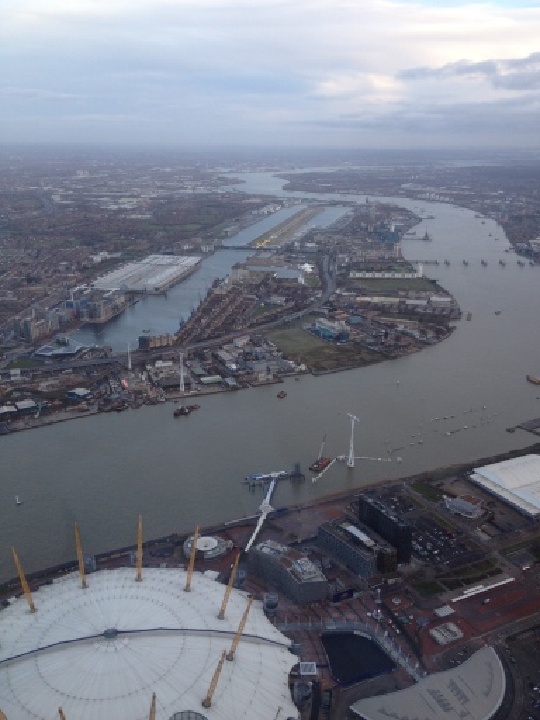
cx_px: 270
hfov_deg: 40.7
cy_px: 360
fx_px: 728
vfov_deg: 52.6
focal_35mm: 35
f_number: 2.4
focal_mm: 4.28
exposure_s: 1/135
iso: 64
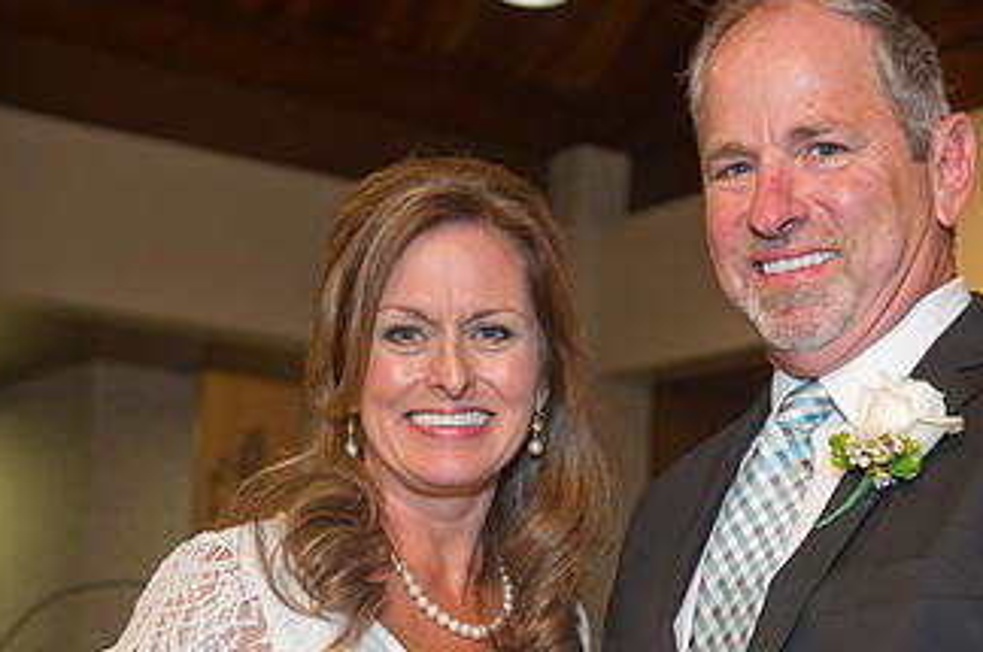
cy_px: 509
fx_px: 2345
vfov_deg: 15.7
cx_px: 704
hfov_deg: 23.5
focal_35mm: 86
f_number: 4
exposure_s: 1/100
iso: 1250
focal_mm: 48
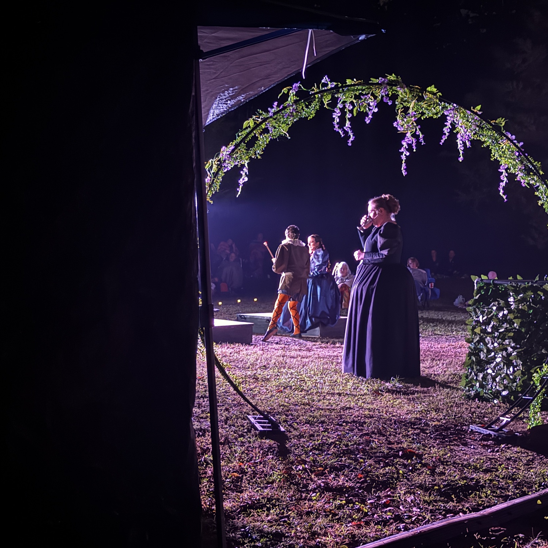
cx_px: 286
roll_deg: -0.9
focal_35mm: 57
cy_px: 275
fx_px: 1021
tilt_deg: -0.8
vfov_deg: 30.0
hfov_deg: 30.0
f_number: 1.78
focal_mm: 6.76
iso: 800
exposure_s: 1/5
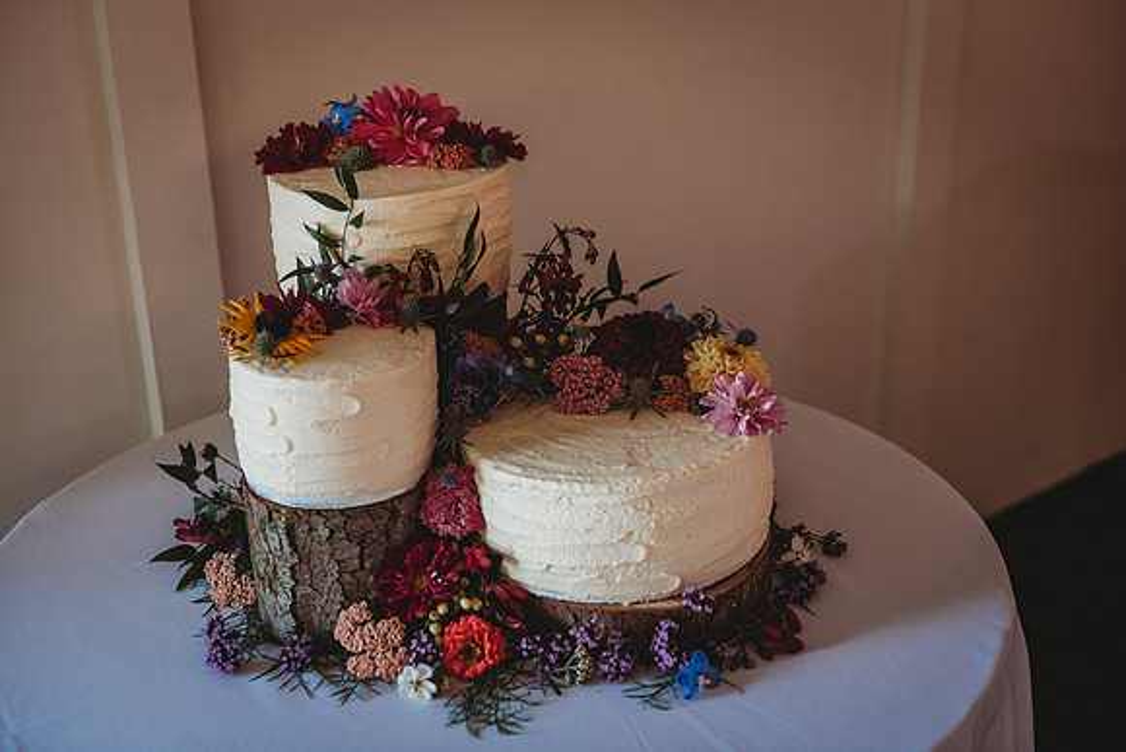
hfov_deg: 41.1
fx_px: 1502
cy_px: 376
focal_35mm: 48
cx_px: 563
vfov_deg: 28.1
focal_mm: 48
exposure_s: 1/125
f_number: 2.8
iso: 800
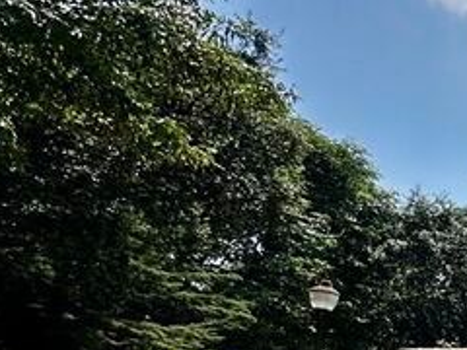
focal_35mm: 70
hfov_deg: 14.6
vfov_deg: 19.2
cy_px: 469
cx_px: 1158
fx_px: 944
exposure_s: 1/1335
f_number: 2.2
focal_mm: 2.22
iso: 40
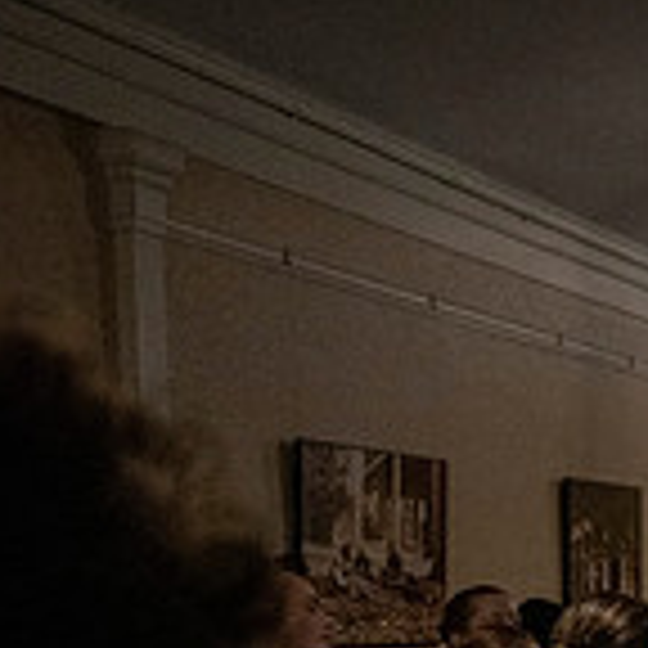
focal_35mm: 82
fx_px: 1737
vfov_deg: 20.2
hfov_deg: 16.9
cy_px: 718
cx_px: 1220
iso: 10000
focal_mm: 24
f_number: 2.8
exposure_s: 1/500
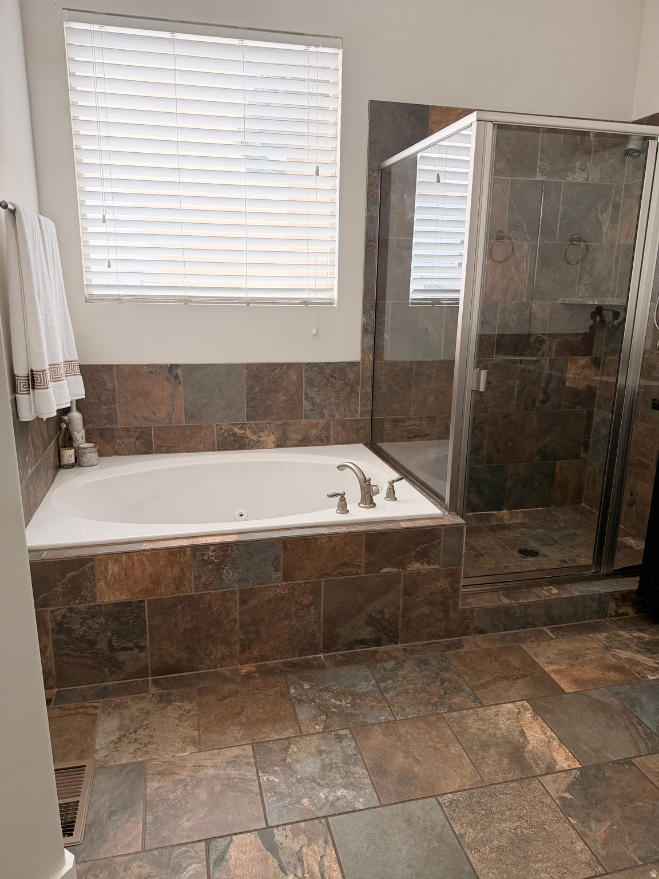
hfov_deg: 56.8
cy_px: 440
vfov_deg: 71.6
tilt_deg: -14.5
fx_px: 609
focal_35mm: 24
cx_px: 330
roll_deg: -0.5
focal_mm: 6.76
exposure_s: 1/120
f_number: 1.78
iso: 250
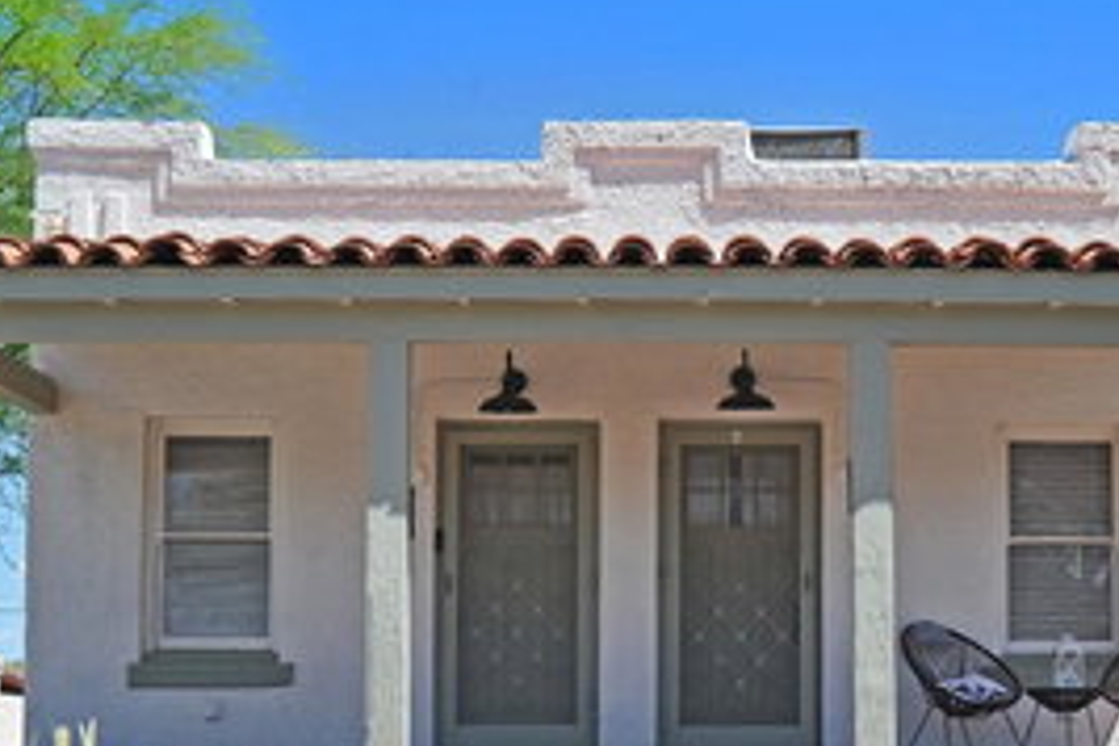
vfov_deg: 20.1
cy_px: 589
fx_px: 2082
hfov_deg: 30.0
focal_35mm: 67
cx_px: 675
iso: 200
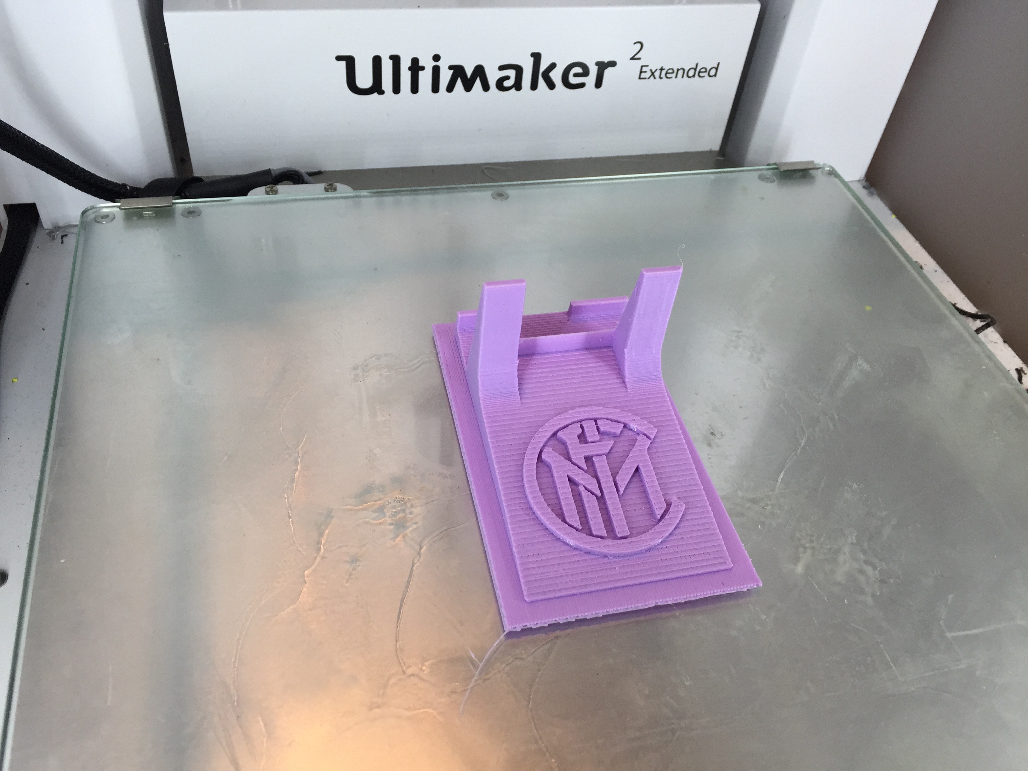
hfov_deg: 61.7
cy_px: 386
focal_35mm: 29
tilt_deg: -44.3
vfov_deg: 48.2
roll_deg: -5.8
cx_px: 514
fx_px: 861
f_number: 2.2
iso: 50
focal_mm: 4.15
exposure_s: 1/100
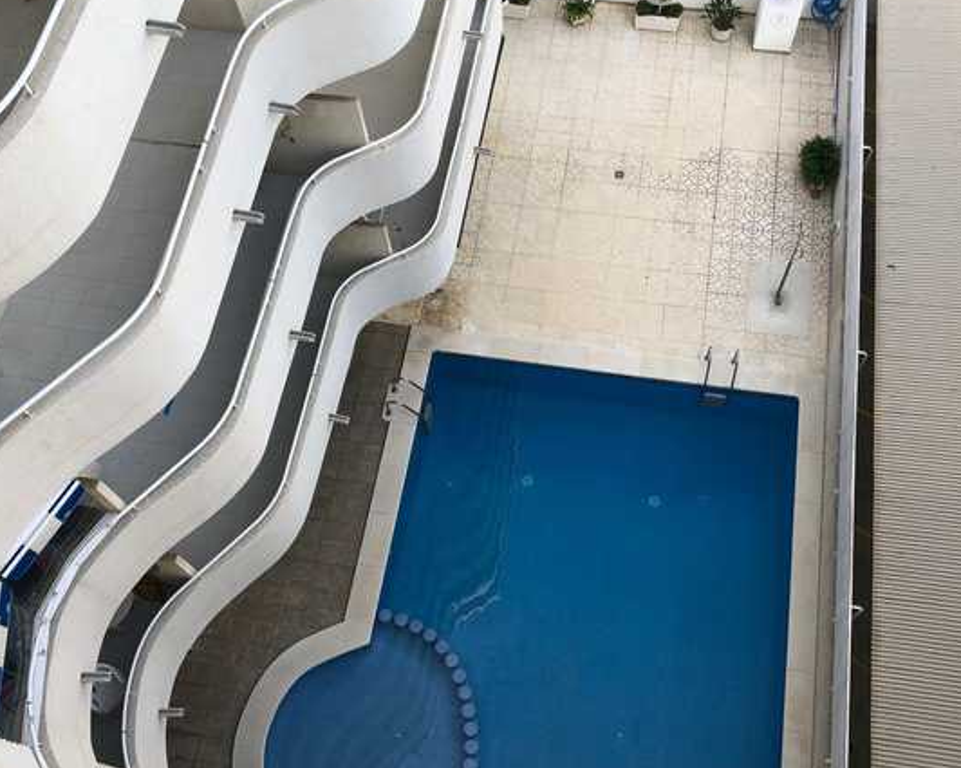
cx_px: 495
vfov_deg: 40.1
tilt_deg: -64.6
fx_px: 1052
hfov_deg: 49.1
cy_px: 403
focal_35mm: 37
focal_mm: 3.99
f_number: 1.8
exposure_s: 1/254
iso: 20
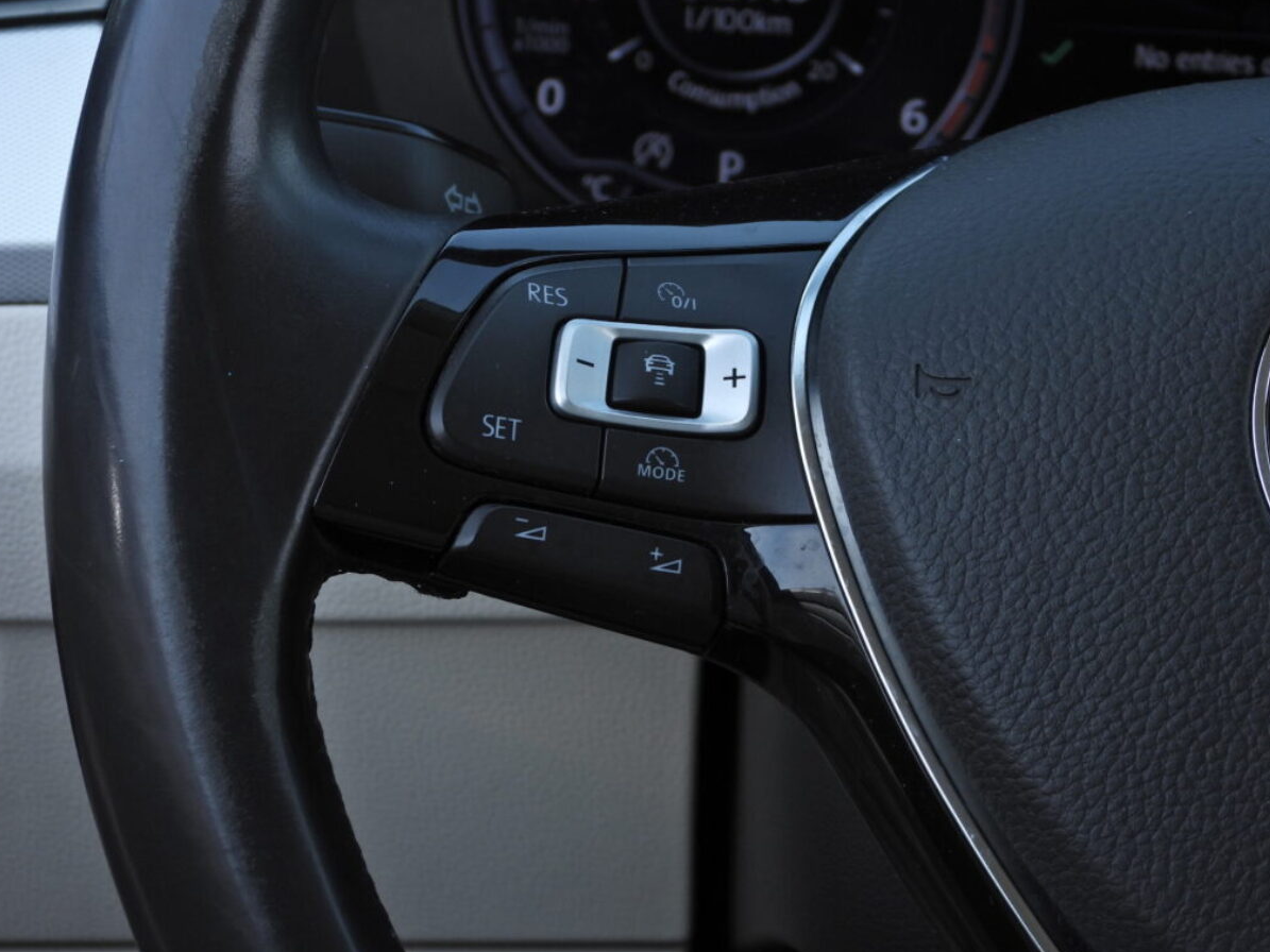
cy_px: 411
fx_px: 5026
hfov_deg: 14.4
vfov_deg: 10.8
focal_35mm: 137
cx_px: 742
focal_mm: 20.7
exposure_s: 1/200
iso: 100
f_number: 4.5
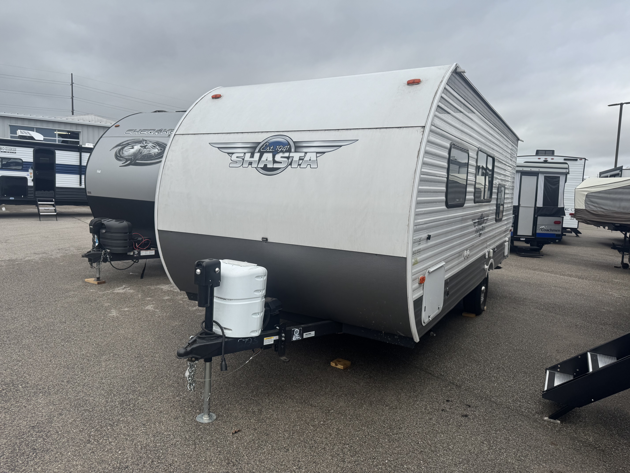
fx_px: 437
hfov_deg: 71.6
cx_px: 315
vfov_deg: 56.8
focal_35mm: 24
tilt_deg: -8.4
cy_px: 236
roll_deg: -1.7
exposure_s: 1/1869
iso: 80
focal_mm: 6.76
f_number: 1.78
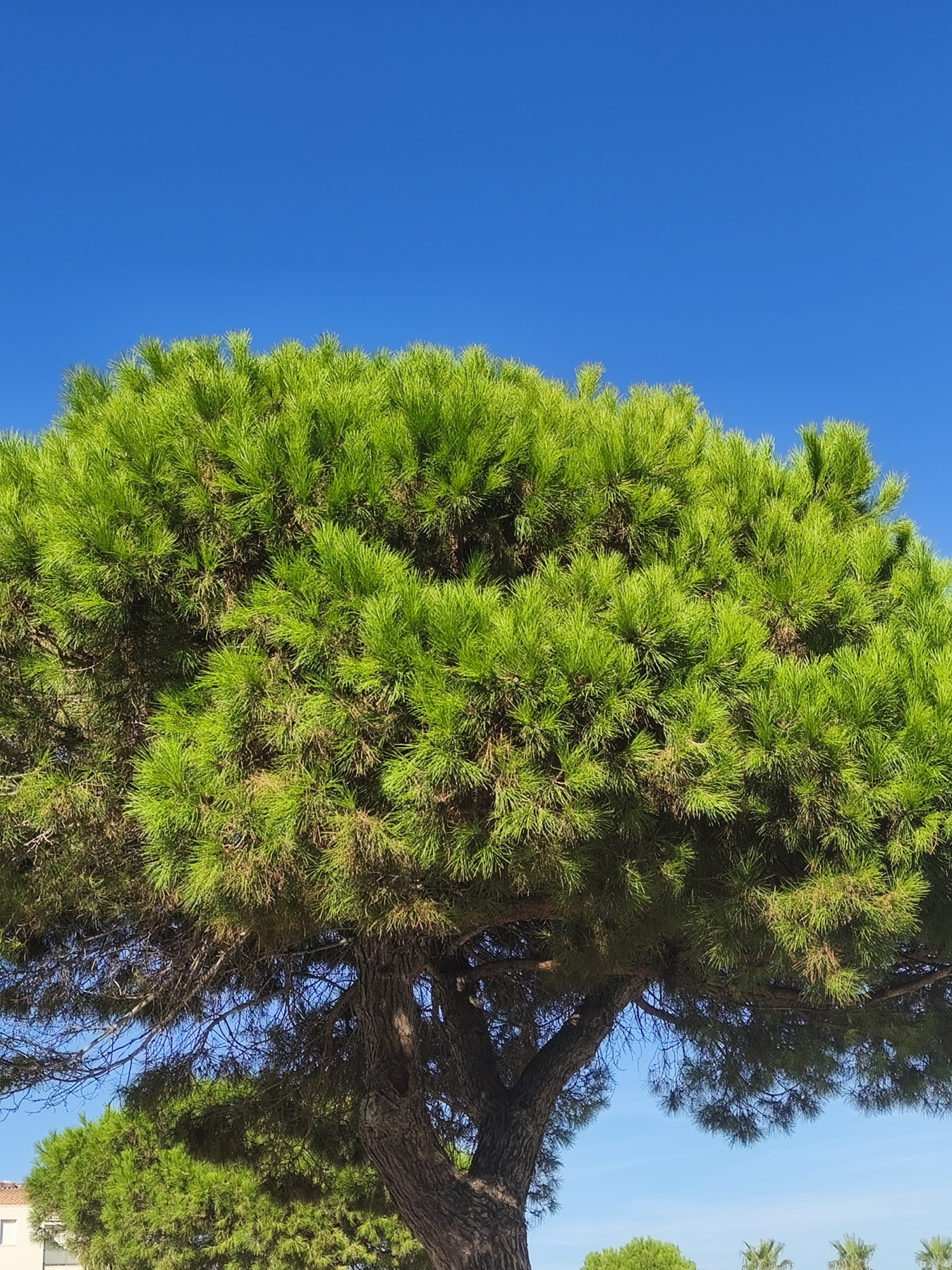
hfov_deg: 35.1
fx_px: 1503
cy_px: 635
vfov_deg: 45.8
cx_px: 476
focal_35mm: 41
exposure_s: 1/841
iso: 50
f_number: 1.65
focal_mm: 6.18
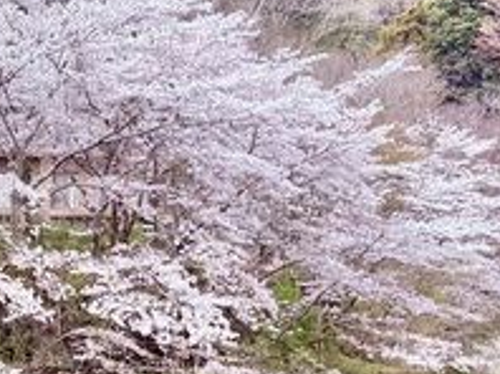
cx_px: -102
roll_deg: -0.7
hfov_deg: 17.5
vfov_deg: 13.8
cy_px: 246
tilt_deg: +0.9
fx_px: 1544
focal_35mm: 107
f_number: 1.6
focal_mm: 5.96
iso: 64
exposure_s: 1/1196
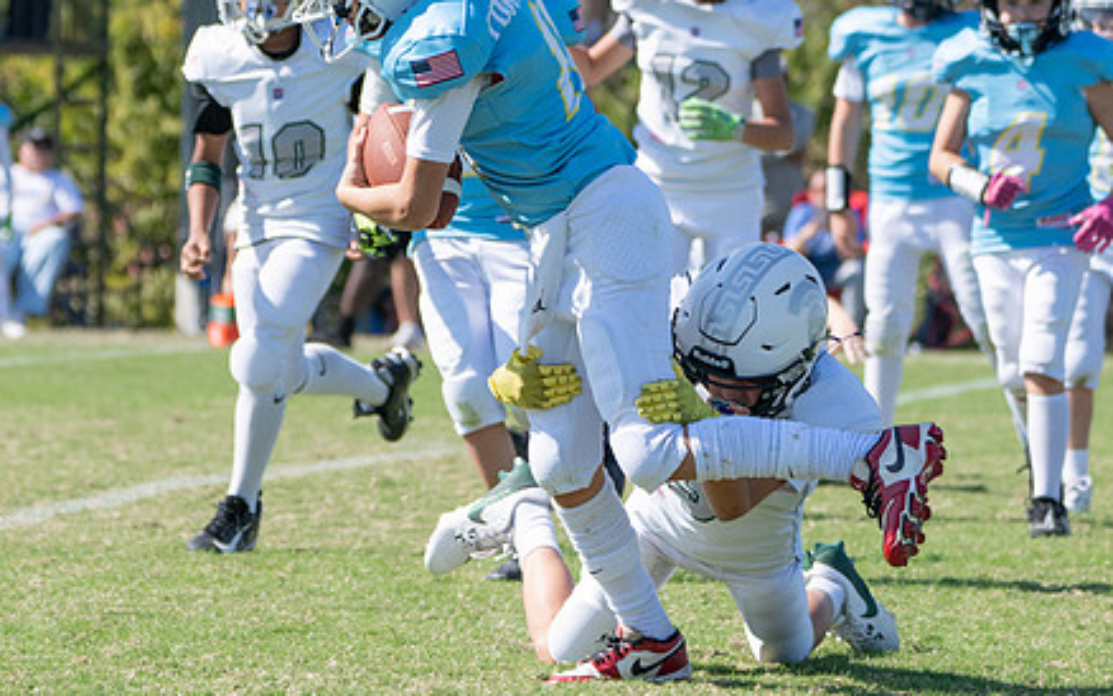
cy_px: 207
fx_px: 9588
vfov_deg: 4.2
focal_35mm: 316
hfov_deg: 6.6
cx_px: 390
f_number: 5
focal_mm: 146
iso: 160
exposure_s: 1/1000
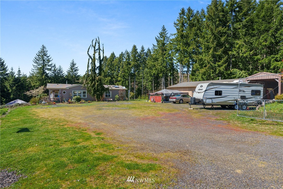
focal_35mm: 20
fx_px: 157
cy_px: 94
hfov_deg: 84.0
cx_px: 142
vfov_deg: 62.0
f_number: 8
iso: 500
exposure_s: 1/200
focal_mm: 20
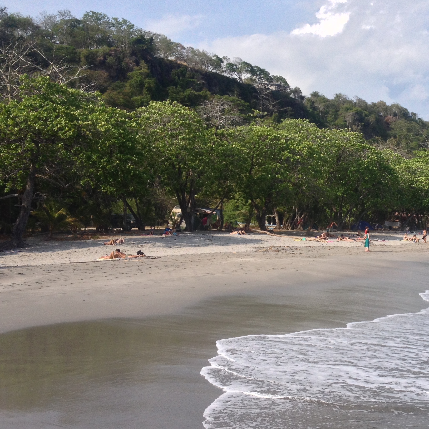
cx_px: 366
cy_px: 217
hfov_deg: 29.6
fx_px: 785
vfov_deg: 30.6
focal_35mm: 56
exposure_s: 1/1577
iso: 50
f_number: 2.4
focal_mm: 4.28
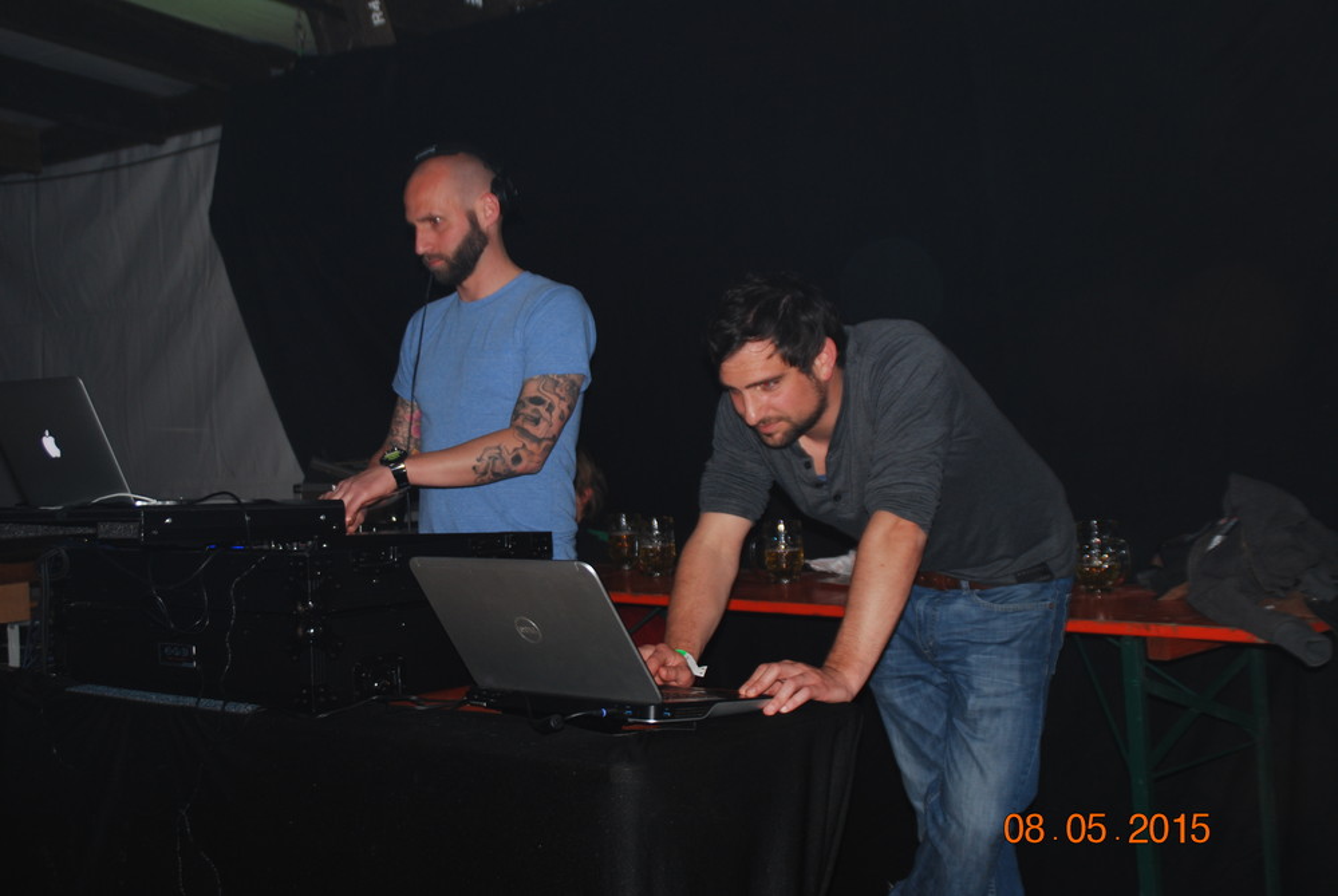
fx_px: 1954
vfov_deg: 25.8
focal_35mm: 52
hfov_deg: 37.8
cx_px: 669
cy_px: 448
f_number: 4.2
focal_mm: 35
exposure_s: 1/60
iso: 200
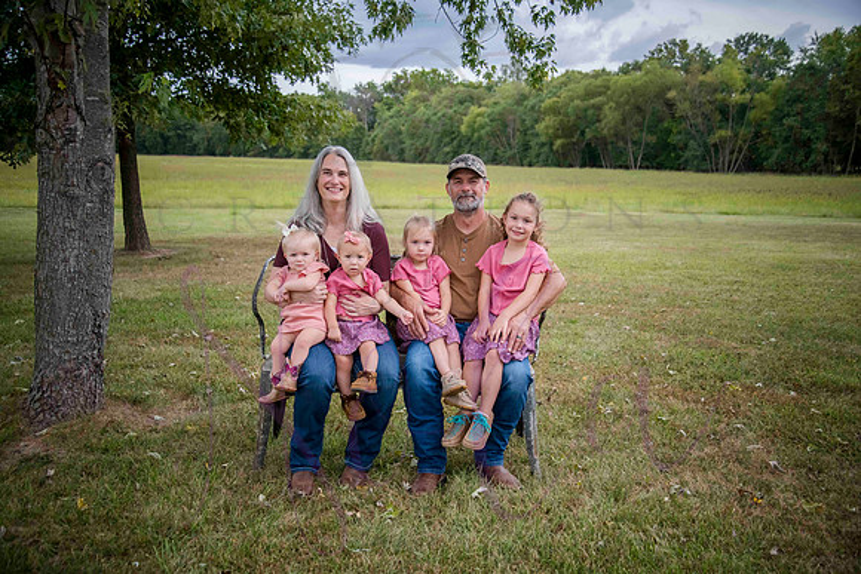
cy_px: 287
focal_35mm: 32
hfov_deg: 58.7
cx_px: 430
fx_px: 765
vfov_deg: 41.1
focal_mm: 32
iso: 400
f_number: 4
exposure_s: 1/640
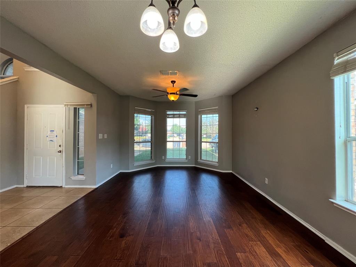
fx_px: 134
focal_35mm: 13
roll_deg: +0.0
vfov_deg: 89.9
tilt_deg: +0.0
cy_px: 134
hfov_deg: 106.2
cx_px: 178
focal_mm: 1.57
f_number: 1.8
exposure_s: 1/120
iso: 250
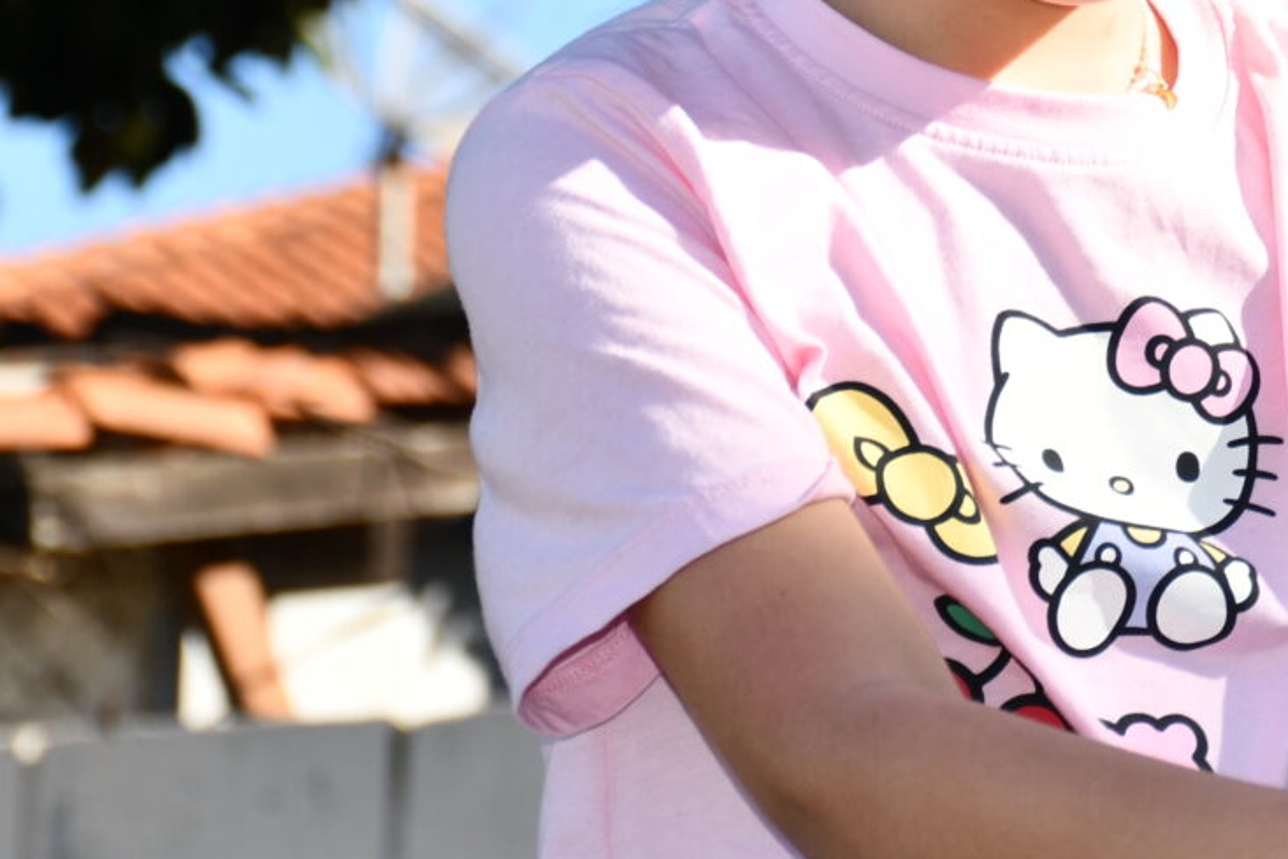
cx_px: 1350
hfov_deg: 7.5
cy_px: -191
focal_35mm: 275
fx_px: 9840
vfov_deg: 5.0
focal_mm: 70
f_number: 6.3
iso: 100
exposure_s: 1/250
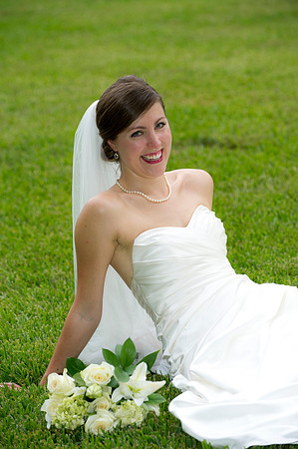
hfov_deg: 9.1
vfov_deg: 13.7
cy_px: 224
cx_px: 149
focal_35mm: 150
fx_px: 1867
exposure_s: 1/250
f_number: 4.5
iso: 400
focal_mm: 150
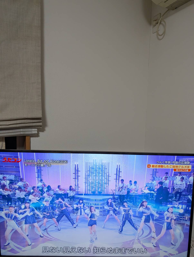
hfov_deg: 56.9
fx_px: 179
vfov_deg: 71.5
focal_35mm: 24
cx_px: 97
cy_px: 128
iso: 584
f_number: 1.68
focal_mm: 6.9
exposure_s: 1/120
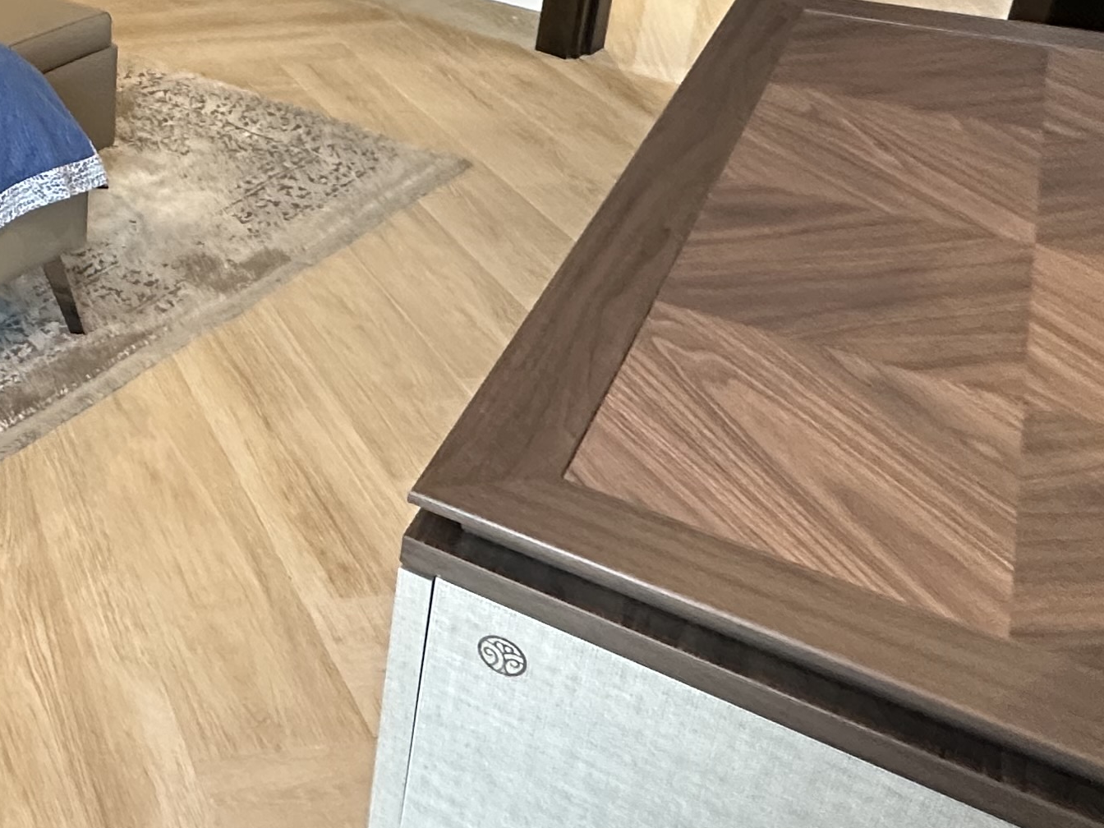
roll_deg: +3.7
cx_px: -154
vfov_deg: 32.5
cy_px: 71
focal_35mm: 42
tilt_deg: -21.8
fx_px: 1339
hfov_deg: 36.7
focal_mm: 2.22
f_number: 2.2
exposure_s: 1/50
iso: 500
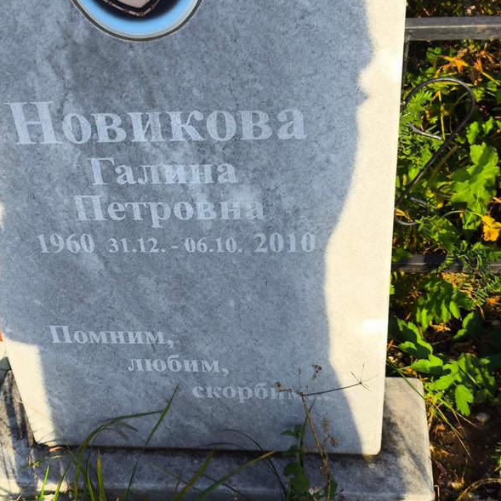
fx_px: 982
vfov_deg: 28.6
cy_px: 253
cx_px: 171
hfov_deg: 28.4
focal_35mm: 60
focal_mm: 4.71
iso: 50
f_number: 1.7
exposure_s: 1/601
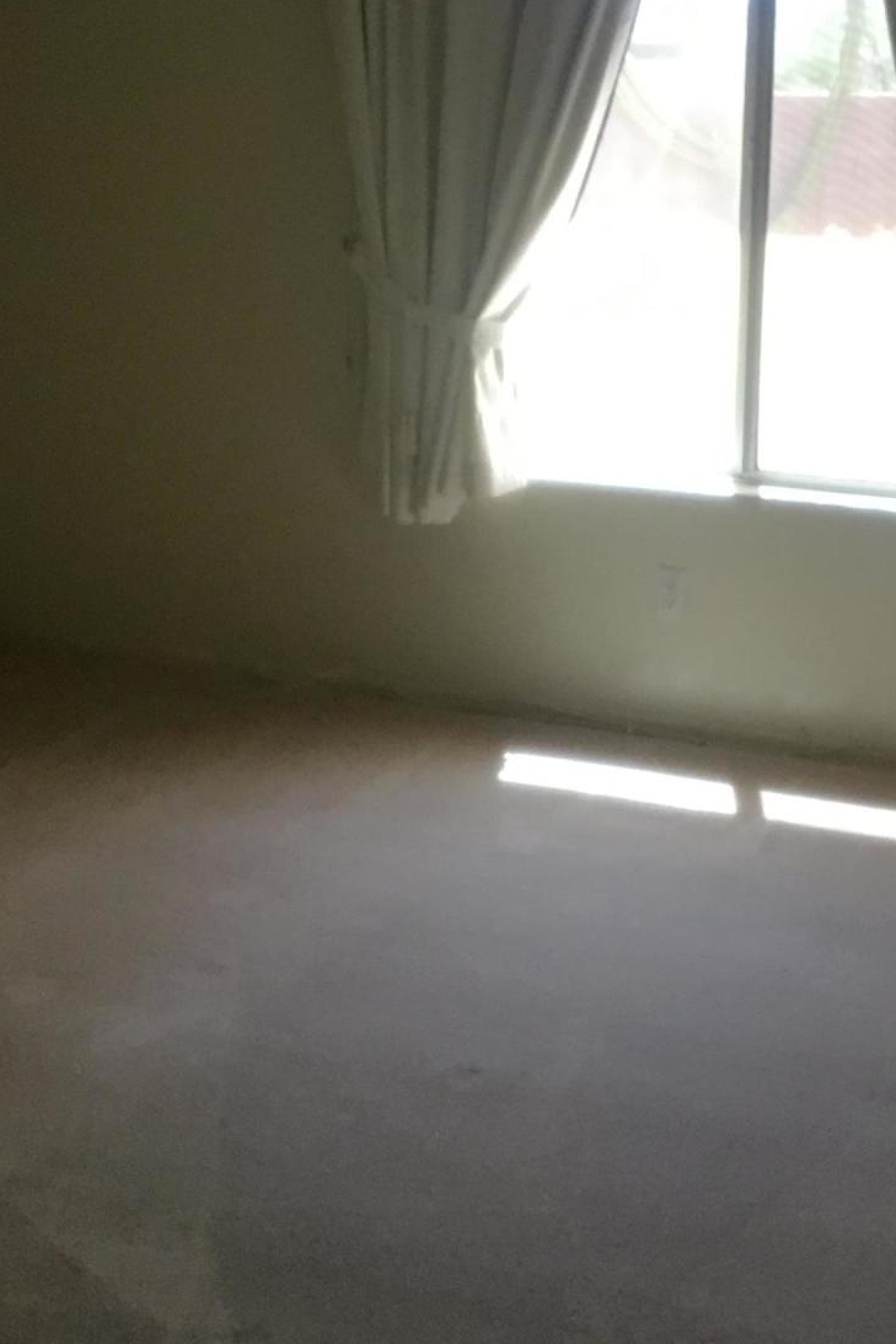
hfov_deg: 22.8
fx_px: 2202
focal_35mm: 59
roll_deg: +0.2
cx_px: 644
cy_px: 646
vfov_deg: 33.9
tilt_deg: -13.9
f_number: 2.4
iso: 40
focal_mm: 3.3
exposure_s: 1/30
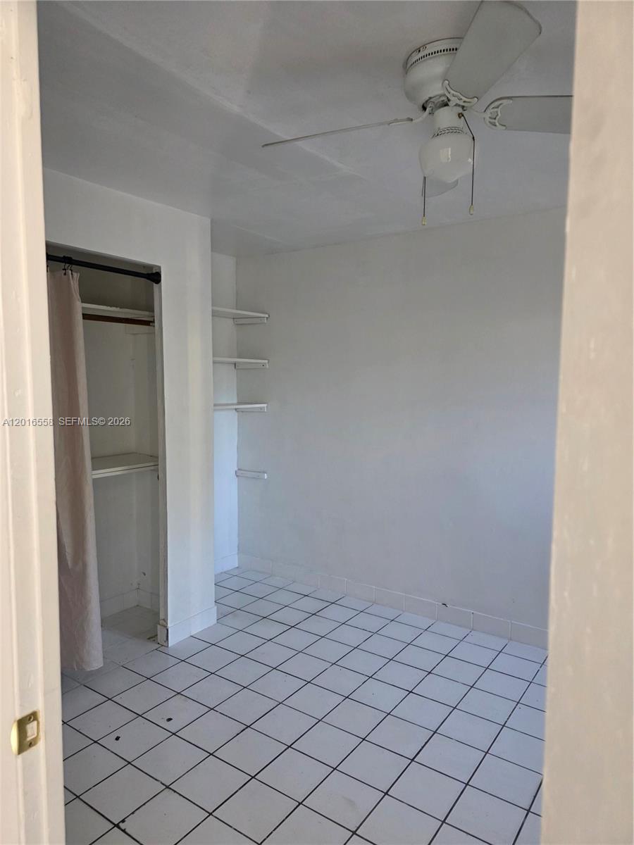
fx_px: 562
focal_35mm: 23
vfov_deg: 73.9
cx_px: 317
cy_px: 422
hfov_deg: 58.9
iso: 500
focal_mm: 6.3
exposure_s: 1/120
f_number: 1.7
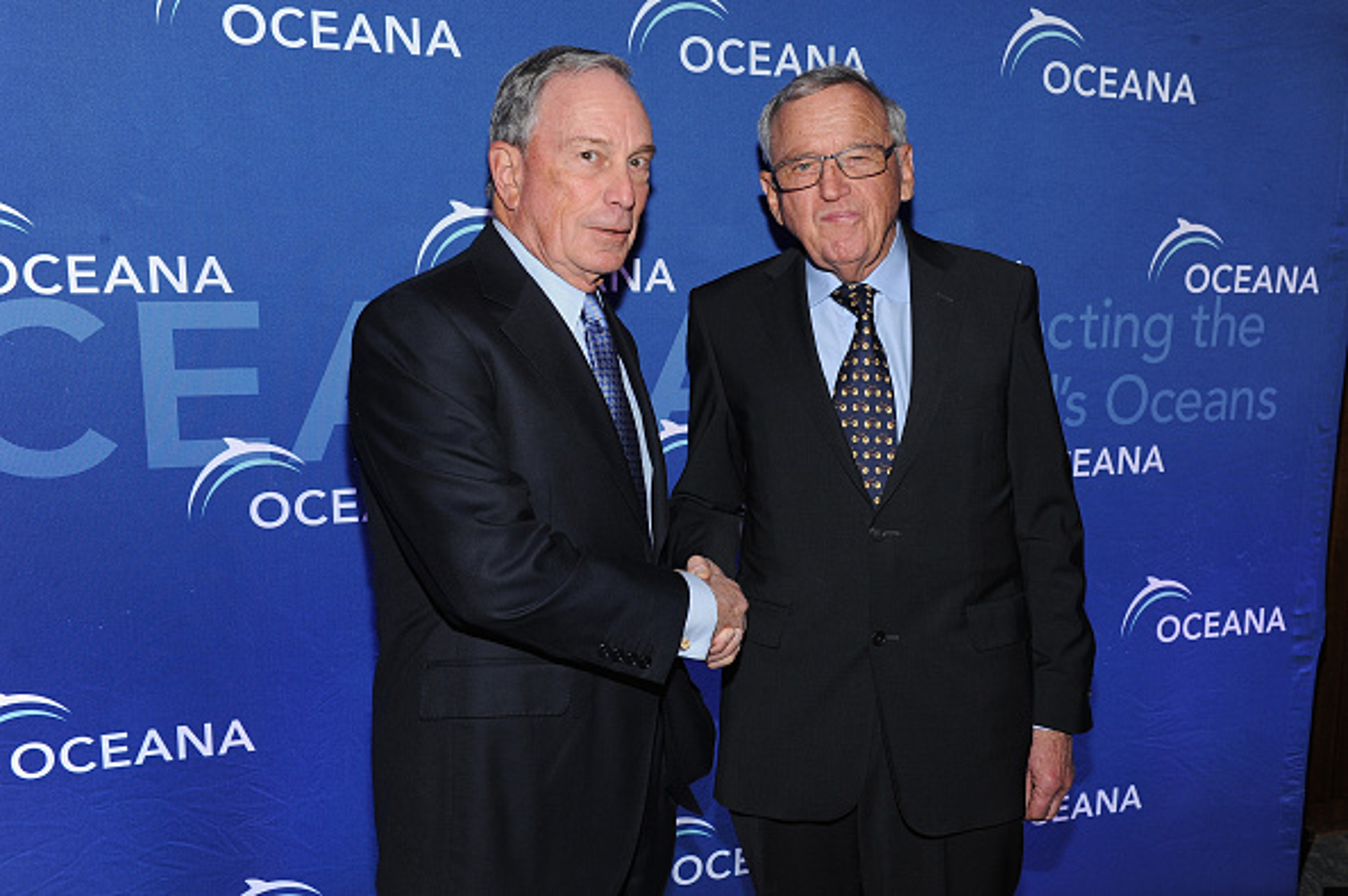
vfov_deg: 41.0
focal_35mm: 32
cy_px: 448
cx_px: 674
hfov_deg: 58.8
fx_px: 1197
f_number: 8
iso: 800
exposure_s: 1/125
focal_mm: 32
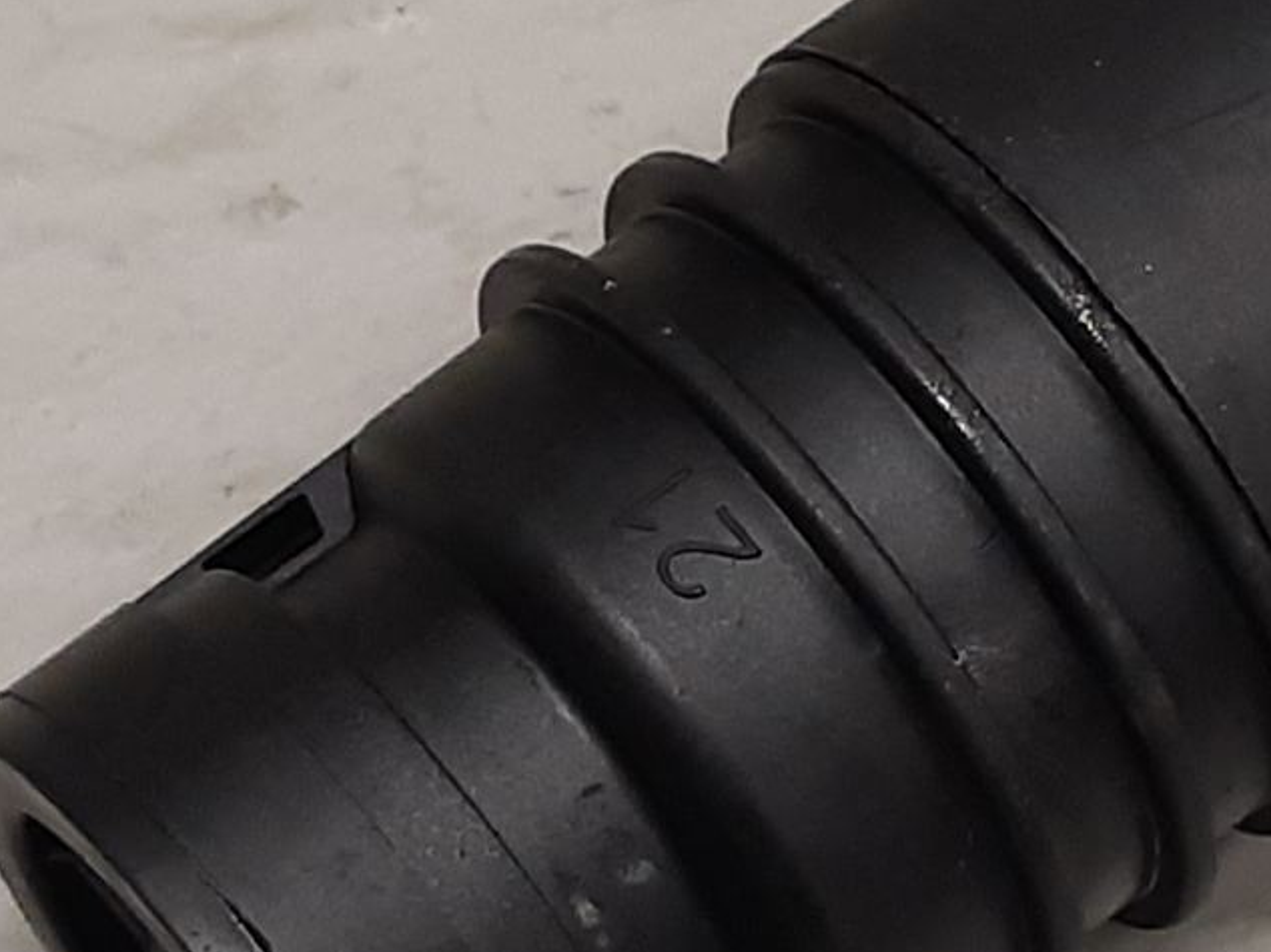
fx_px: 3083
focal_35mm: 84
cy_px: 469
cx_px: 890
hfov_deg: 23.1
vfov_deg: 17.6
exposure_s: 1/50
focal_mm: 3.93
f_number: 1.7
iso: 125
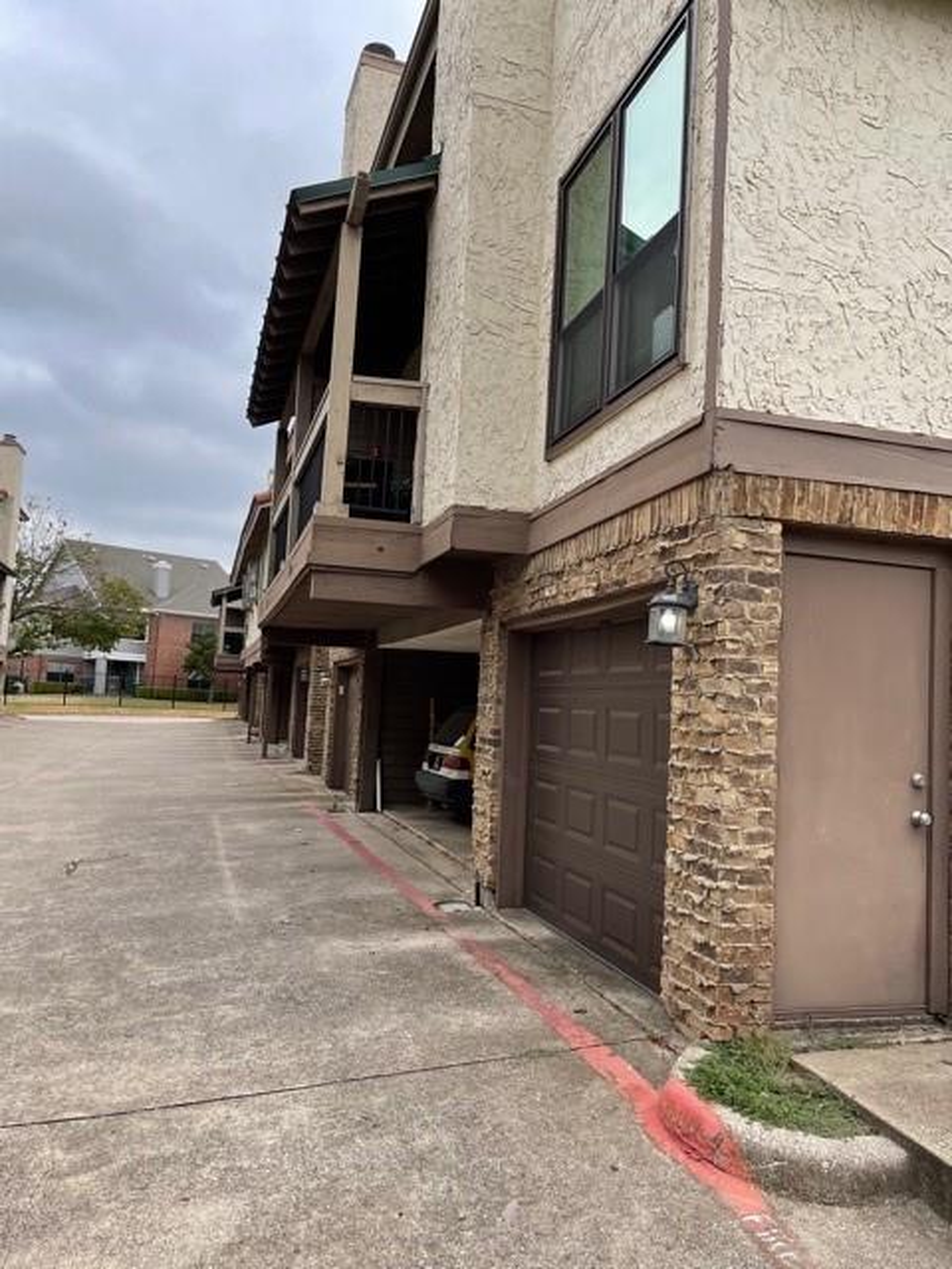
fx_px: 953
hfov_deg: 53.1
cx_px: 476
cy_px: 634
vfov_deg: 67.3
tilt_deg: +0.5
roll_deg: -3.7
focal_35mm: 26
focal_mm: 4.2
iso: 32
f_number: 1.6
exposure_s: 1/1553
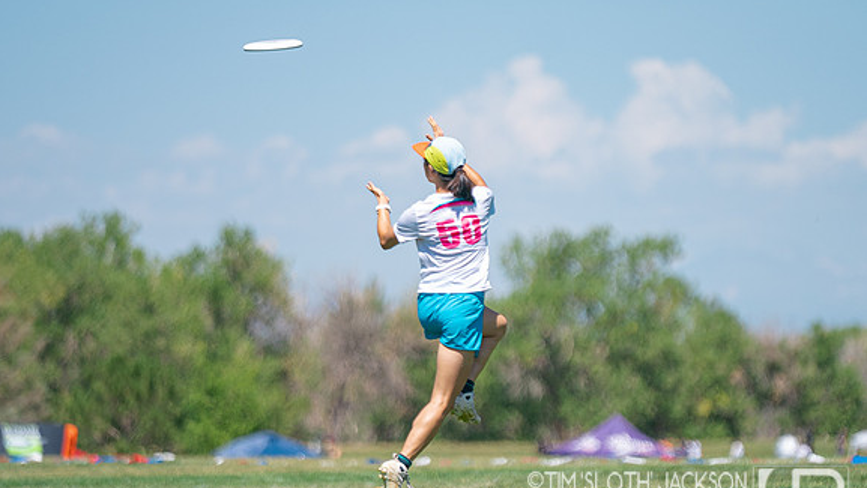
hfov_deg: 6.4
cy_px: 242
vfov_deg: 3.6
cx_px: 505
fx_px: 7704
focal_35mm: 335
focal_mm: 200
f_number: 2.8
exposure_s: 1/3200
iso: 200
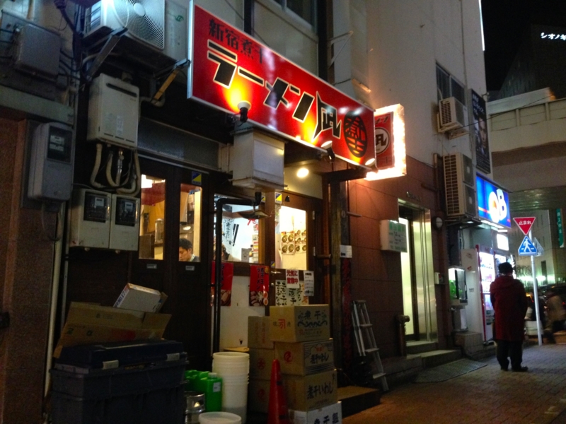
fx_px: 540
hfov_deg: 55.4
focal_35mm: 33
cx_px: 283
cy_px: 212
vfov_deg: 42.9
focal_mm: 4.12
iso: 500
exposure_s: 1/15
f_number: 2.4
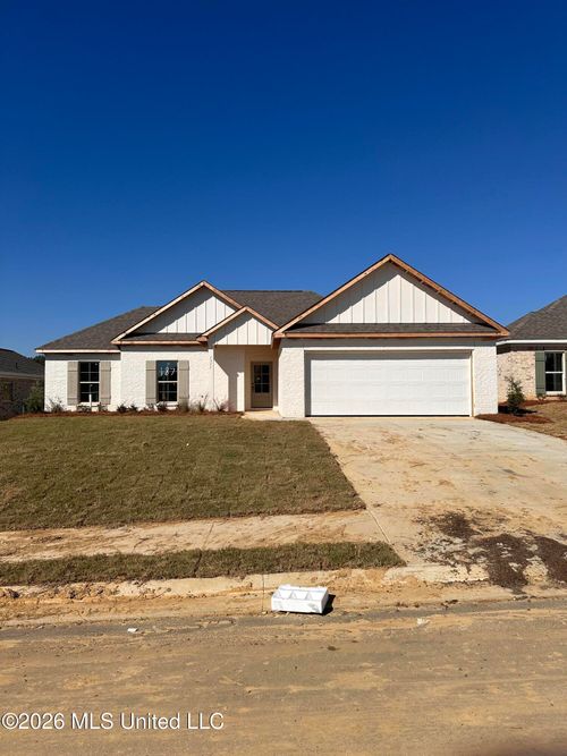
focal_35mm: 24
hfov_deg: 56.8
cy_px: 378
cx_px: 284
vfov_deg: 71.6
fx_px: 524
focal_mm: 6.86
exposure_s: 1/10753
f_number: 1.78
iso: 80
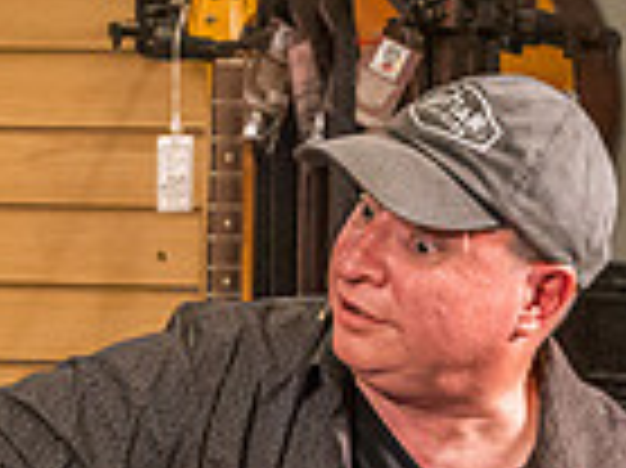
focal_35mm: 365
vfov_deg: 4.0
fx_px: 6595
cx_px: -147
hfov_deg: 5.4
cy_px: 746
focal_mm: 76
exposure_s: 1/200
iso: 20000
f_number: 7.1
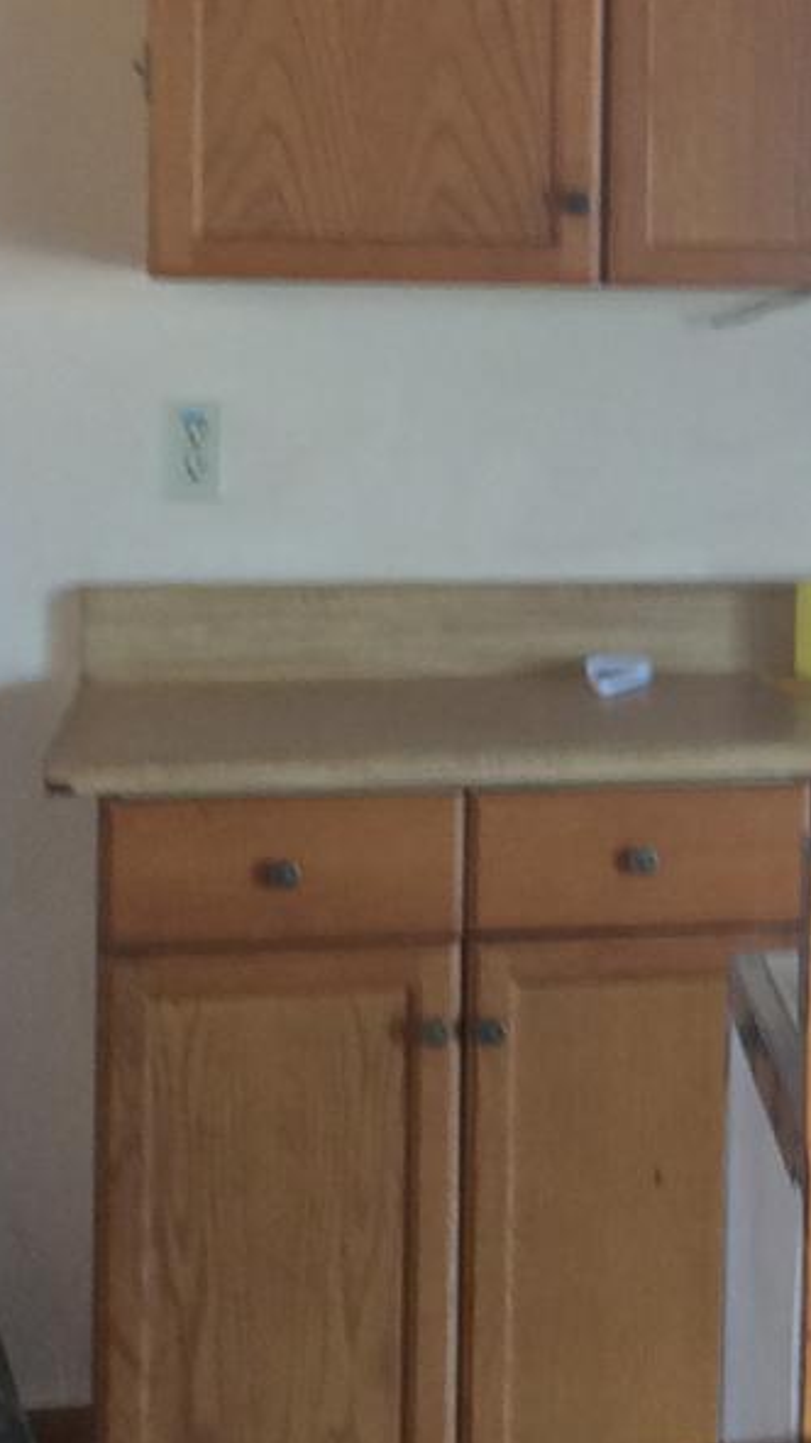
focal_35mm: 107
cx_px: 1649
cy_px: 388
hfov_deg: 10.4
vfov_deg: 19.9
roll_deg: +0.0
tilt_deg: -5.6
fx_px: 4095
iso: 64
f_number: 2.2
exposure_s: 1/30
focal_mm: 4.15
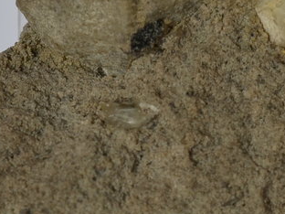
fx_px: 2437
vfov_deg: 5.0
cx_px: 284
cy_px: 41
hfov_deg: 6.7
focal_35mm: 296
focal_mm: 40
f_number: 9
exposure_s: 1/13
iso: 100
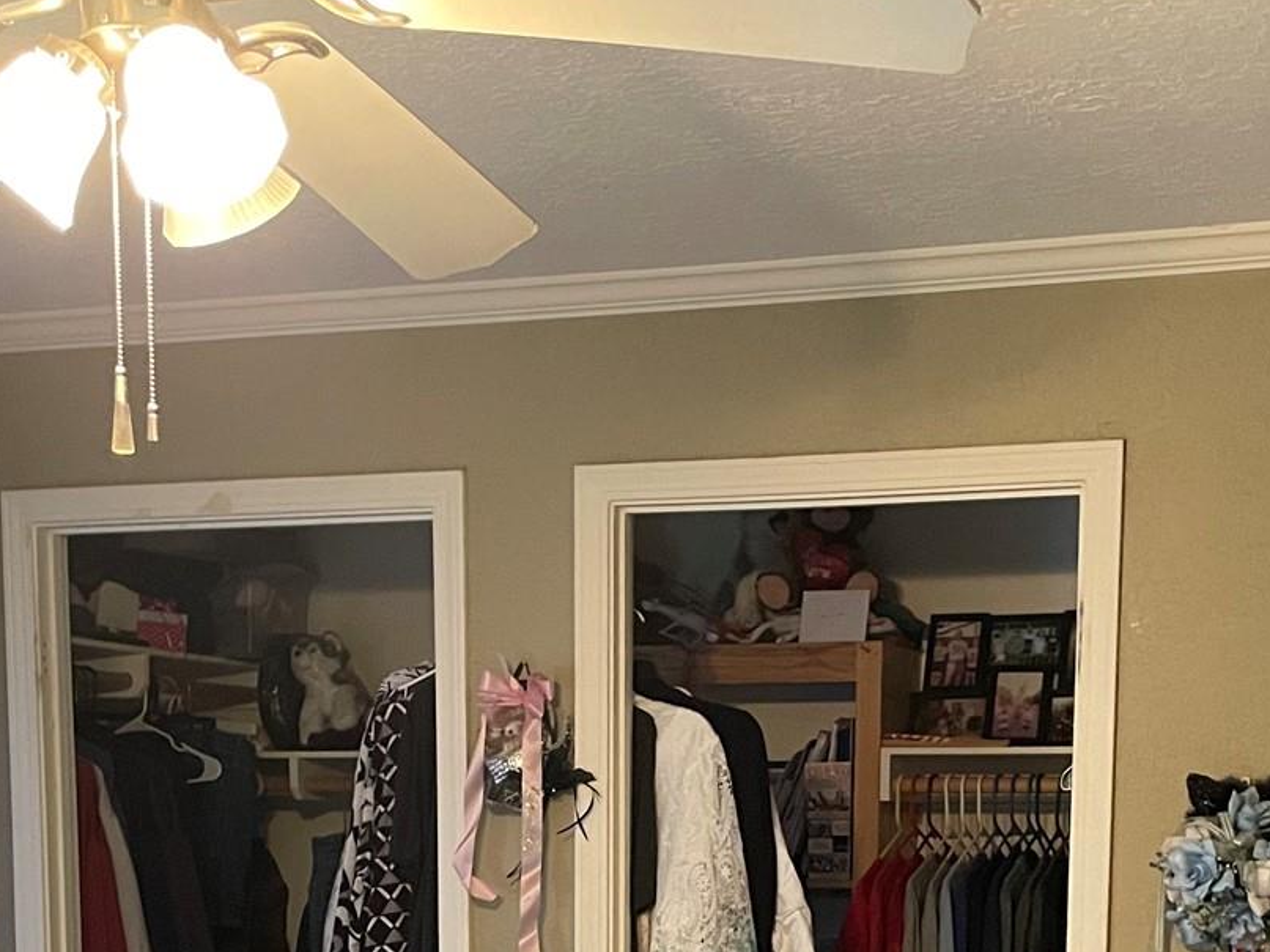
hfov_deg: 29.4
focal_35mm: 66
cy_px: 1194
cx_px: 721
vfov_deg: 20.5
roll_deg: -0.6
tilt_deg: -7.7
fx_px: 2421
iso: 640
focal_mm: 4.2
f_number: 1.6
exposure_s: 1/40
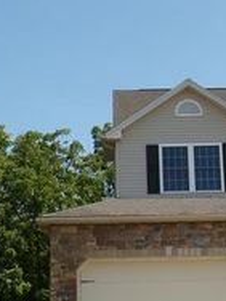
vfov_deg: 23.0
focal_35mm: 85
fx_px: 740
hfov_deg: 17.3
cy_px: 169
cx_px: 149
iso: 100
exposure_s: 1/640
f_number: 4.4
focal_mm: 4.3
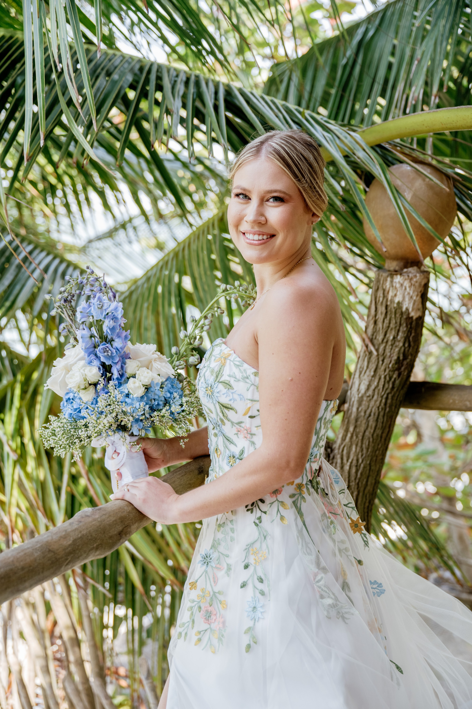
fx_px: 983
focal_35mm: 50
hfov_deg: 27.0
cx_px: 236
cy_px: 354
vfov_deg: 39.6
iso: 200
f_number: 3.2
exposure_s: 1/200
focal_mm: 50
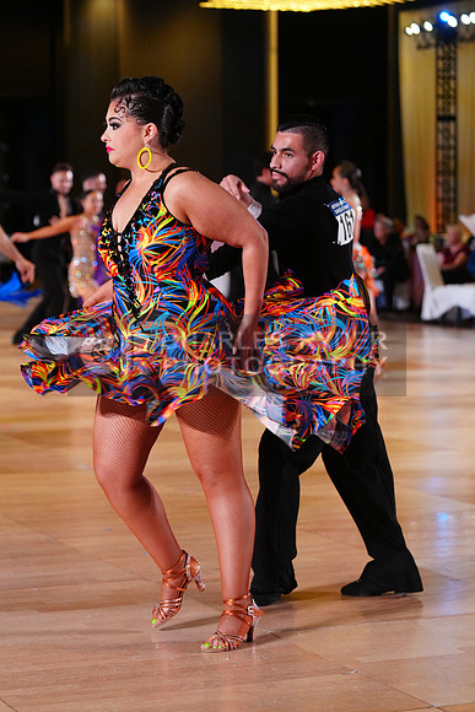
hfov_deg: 14.7
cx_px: 238
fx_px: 1839
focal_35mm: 93
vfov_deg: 21.9
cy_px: 356
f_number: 4
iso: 2500
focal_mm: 93
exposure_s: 1/400
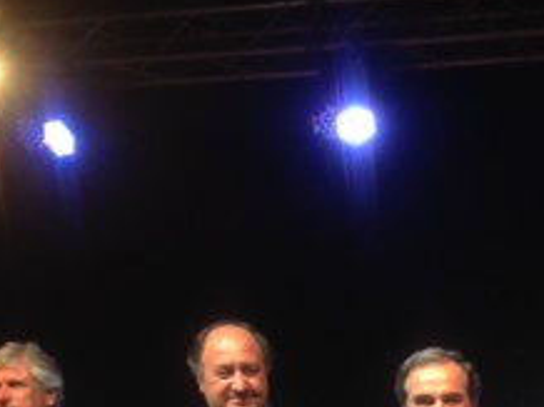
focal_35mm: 97
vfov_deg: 14.5
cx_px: 584
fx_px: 1523
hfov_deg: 19.5
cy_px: 549
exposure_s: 1/24
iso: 50
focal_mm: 4.13
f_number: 2.4
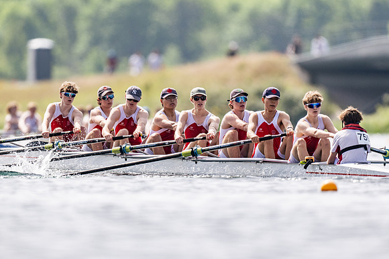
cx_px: 194
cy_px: 130
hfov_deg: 2.3
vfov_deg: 1.5
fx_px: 9719
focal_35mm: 900
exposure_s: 1/2500
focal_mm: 600
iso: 160
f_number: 4
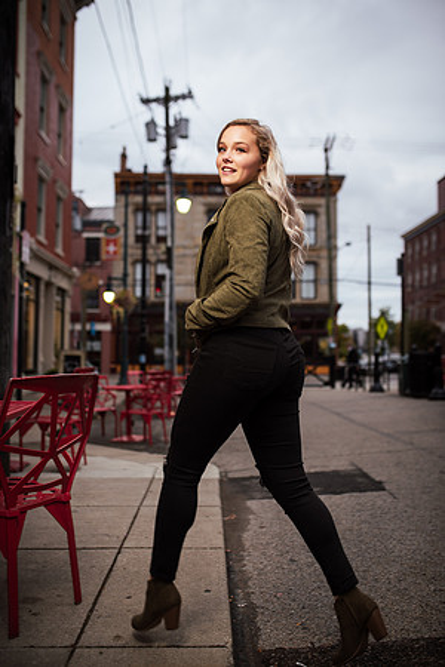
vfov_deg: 54.4
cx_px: 222
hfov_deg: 37.9
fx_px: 649
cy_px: 334
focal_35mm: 35
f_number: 1.6
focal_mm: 35
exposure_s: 1/200
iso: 250
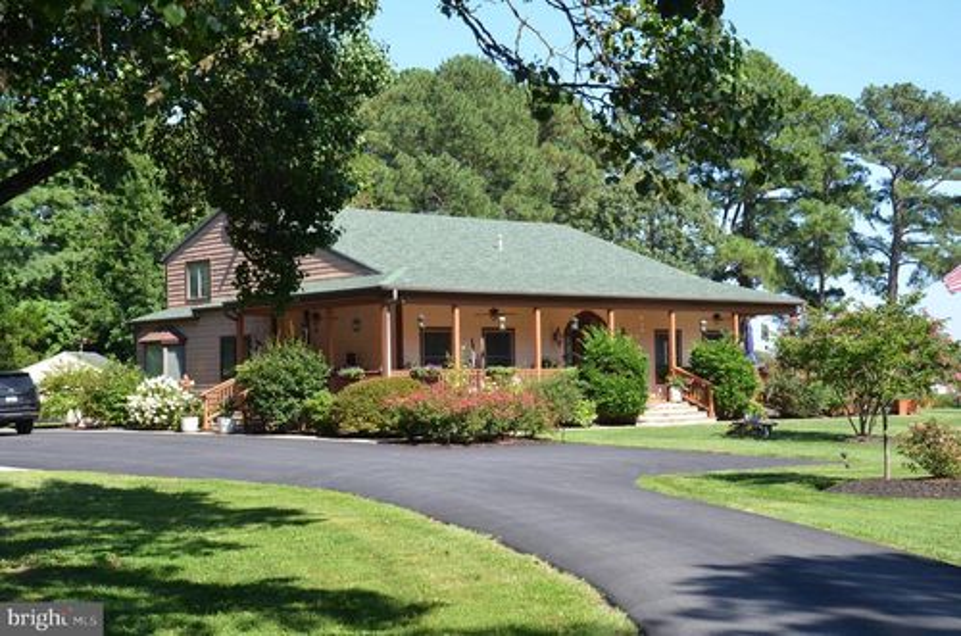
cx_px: 480
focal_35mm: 52
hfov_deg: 37.9
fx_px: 1398
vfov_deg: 25.6
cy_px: 318
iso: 200
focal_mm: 35
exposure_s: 1/250
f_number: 8
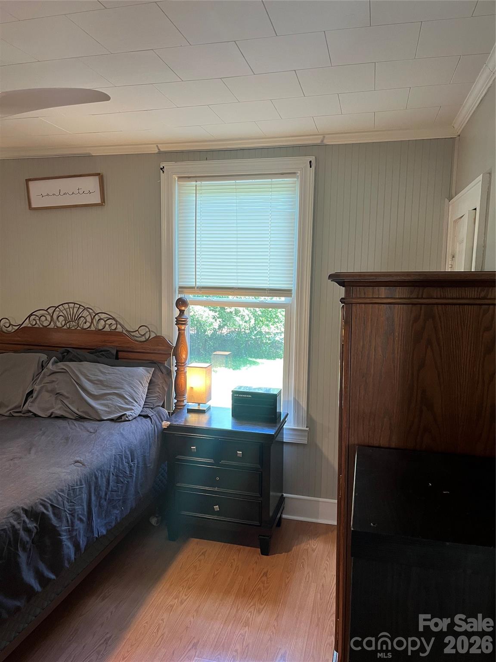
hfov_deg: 53.1
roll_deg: -0.2
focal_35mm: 26
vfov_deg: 67.3
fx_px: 497
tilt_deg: -5.7
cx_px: 248
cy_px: 331
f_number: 1.6
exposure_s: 1/60
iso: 125
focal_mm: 5.1
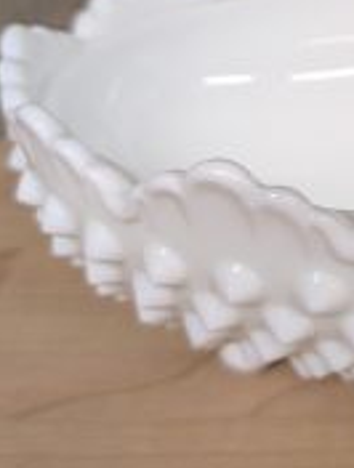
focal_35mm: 68
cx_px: 452
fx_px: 923
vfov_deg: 27.4
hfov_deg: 20.0
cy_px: 40
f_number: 1.68
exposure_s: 1/30
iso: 102
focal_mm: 6.9
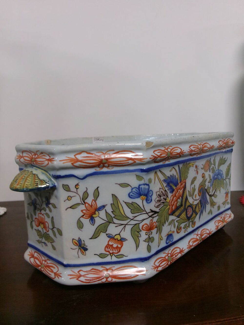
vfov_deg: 63.4
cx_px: 122
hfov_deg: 49.8
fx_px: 263
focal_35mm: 28
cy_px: 162
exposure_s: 1/34
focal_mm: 5.1
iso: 304
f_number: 3.9
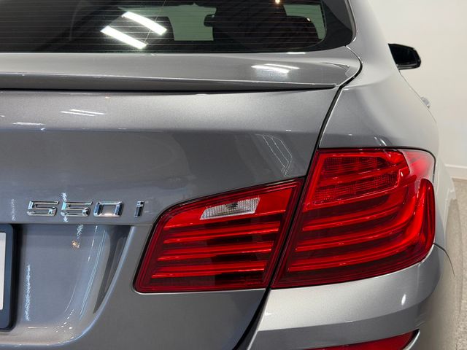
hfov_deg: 39.7
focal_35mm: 48
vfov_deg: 30.3
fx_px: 648
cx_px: 234
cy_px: 175
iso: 80
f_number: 1.78
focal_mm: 6.76
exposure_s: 1/149
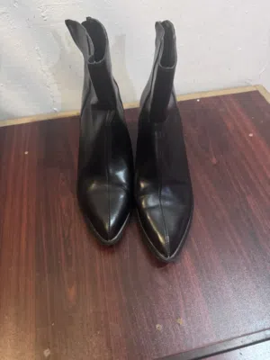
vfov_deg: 71.6
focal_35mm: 24
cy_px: 180
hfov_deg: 56.8
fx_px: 250
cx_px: 135
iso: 1000
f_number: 1.78
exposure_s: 1/38
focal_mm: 6.76
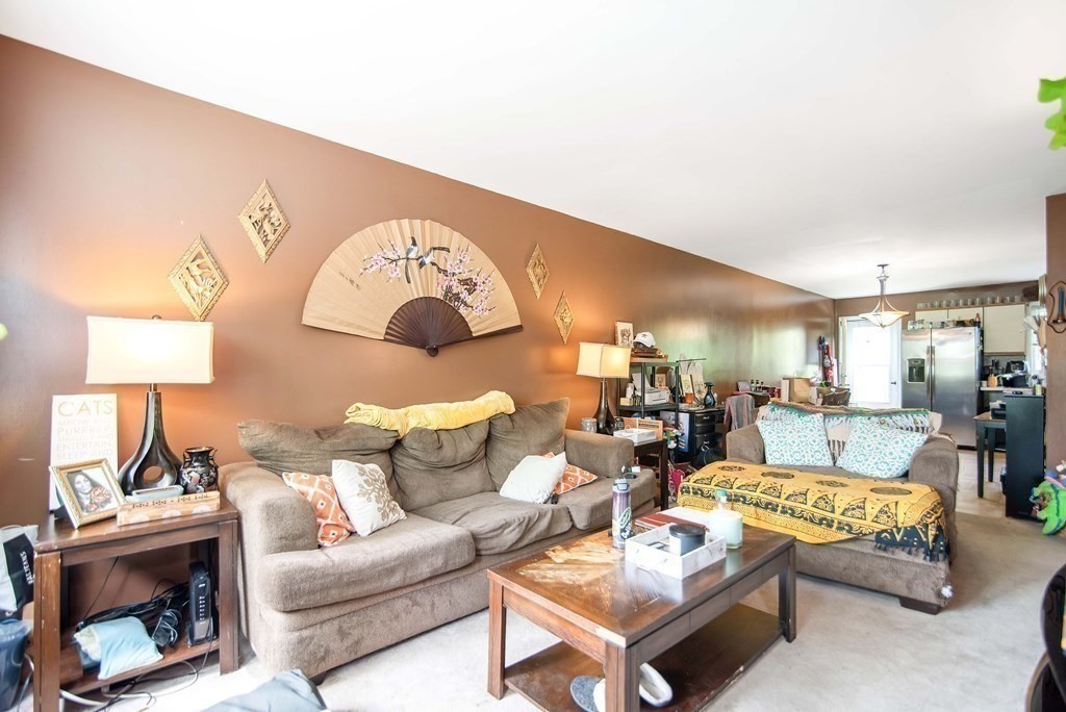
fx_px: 474
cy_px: 356
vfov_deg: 73.8
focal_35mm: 16
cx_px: 533
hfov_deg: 96.7
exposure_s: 1/60
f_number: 3.5
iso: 800
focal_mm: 16
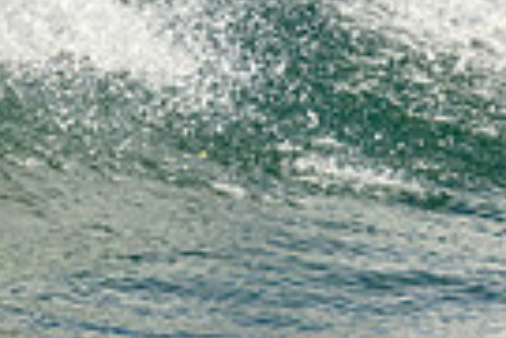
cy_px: -152
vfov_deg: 0.4
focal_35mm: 3427
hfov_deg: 0.6
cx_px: -356
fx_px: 48165
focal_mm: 800
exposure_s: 1/2000
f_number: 11
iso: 1600
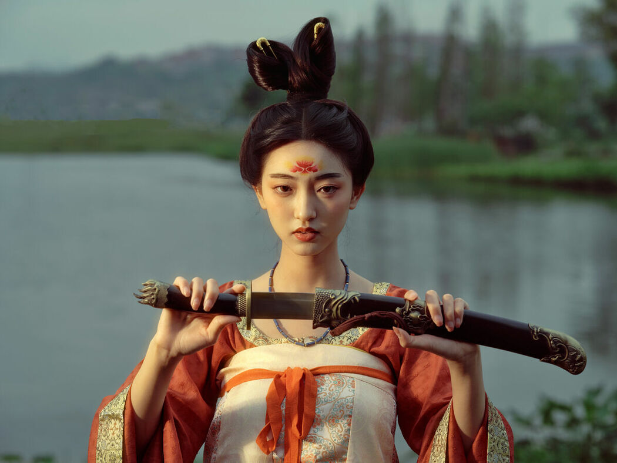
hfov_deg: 22.5
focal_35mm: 87
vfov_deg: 17.0
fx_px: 1551
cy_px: 232
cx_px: 308
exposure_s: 1/100
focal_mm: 110
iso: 500
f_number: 5.6
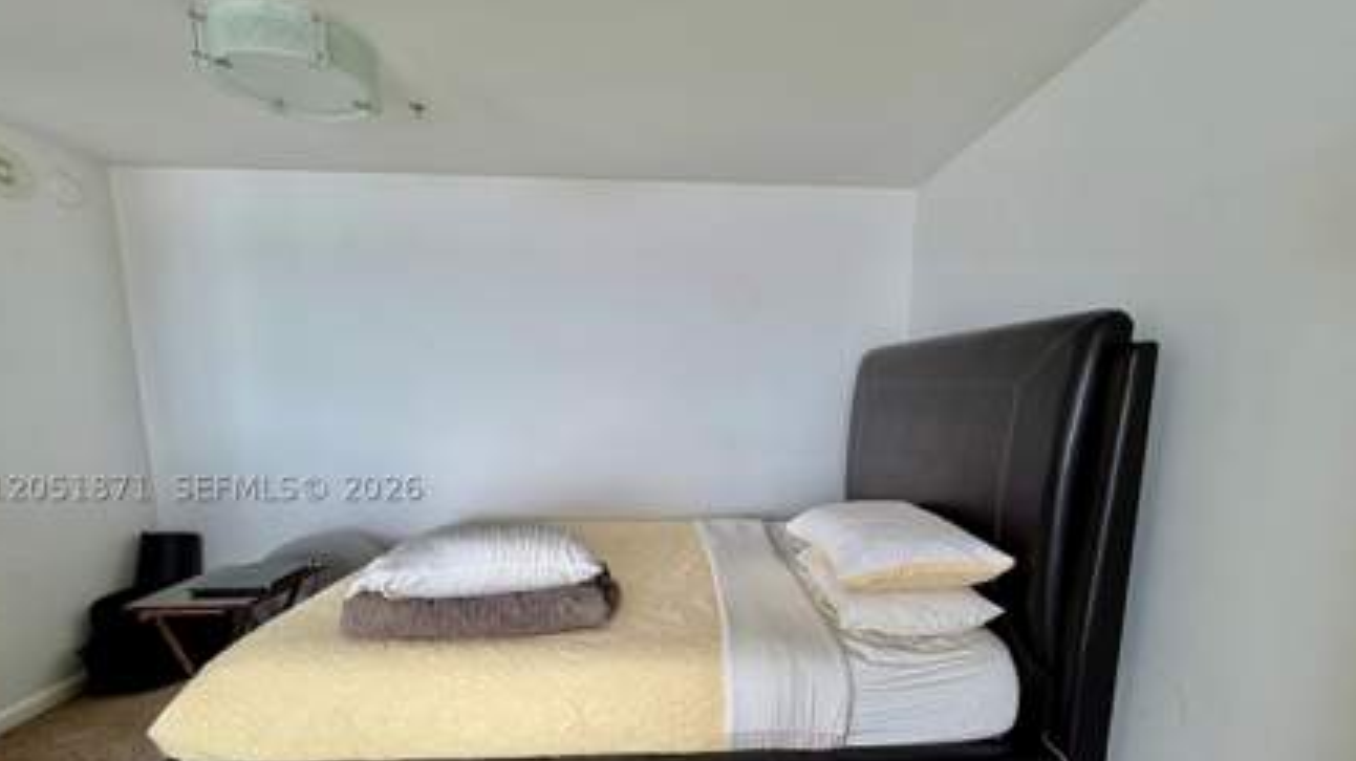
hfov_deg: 95.9
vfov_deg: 62.7
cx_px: 711
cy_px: 487
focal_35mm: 17
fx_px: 611
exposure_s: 1/121
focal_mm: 2.22
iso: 80
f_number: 2.2
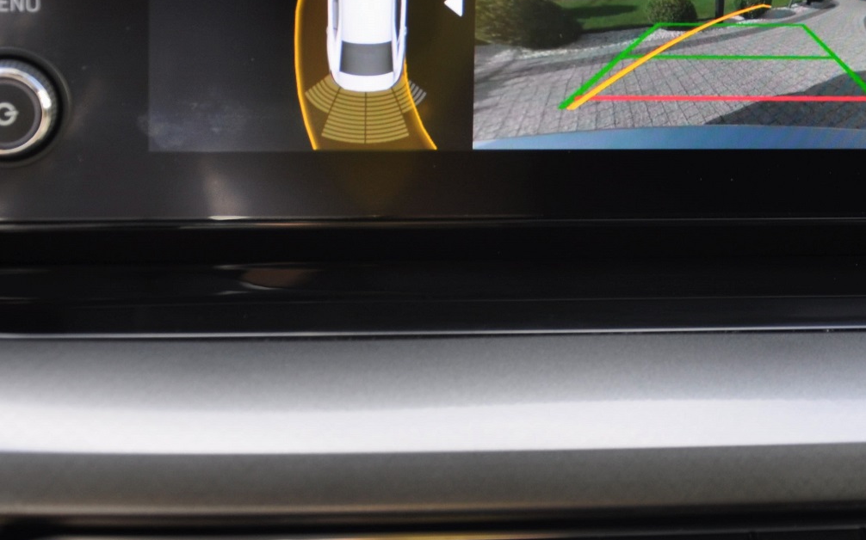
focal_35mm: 101
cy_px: 49
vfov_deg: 12.8
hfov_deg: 20.5
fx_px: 2382
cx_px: 570
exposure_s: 1/60
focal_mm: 35
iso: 250
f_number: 4.5
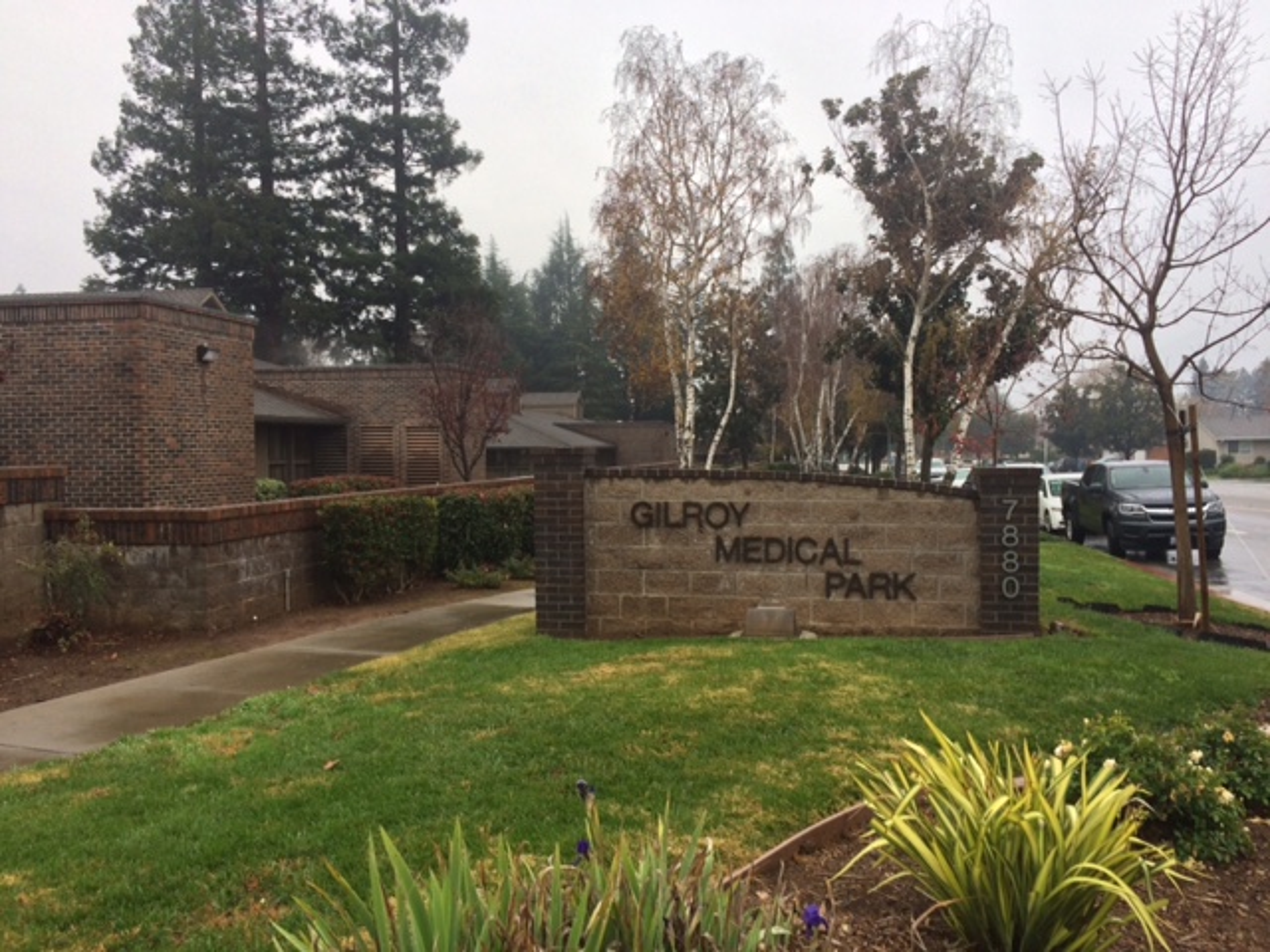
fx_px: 1064
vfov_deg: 48.2
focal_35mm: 29
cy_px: 476
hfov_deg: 61.7
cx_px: 635
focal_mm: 4.15
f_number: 2.2
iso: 40
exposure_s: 1/120
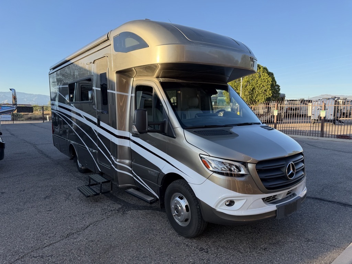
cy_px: 132
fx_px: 244
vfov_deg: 56.8
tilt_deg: -4.2
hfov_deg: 71.6
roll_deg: -0.4
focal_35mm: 24
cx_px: 176
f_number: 1.78
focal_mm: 6.76
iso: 80
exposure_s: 1/967
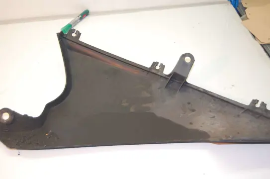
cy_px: 90
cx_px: 135
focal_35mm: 48
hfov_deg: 41.2
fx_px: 359
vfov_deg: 28.0
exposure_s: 1/60
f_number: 4.5
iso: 400
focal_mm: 32
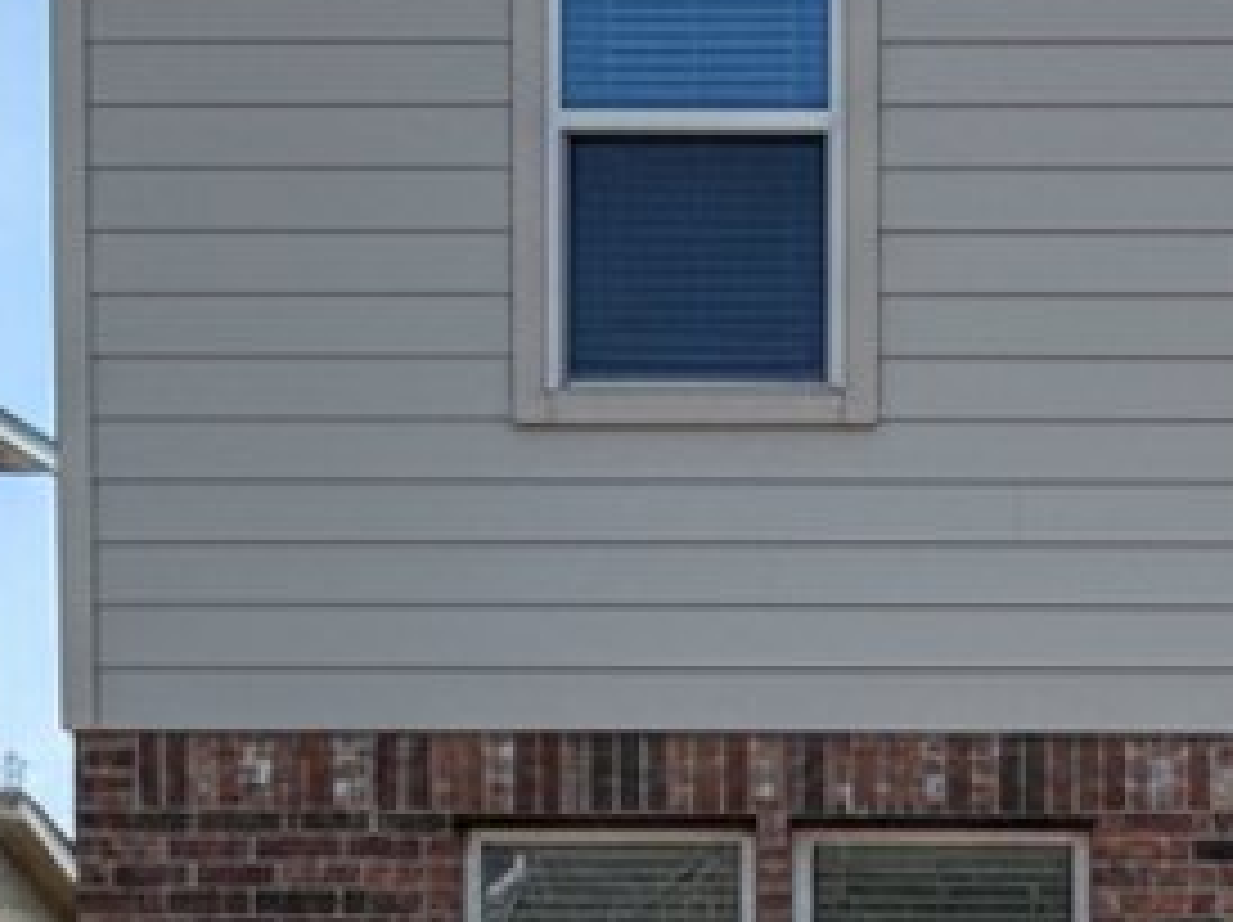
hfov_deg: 17.1
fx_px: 4057
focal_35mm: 114
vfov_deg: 12.3
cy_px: 1381
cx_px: 1044
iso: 724
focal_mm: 5.7
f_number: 1.6
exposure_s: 1/149
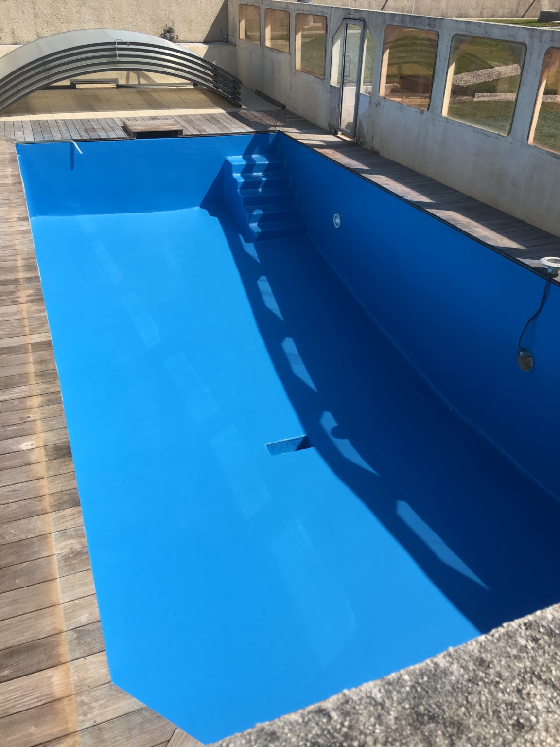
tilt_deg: -30.9
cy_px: 374
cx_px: 280
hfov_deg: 48.2
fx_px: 626
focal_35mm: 29
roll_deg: -2.8
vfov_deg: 61.7
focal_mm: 4.15
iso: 25
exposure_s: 1/1832
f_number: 2.2
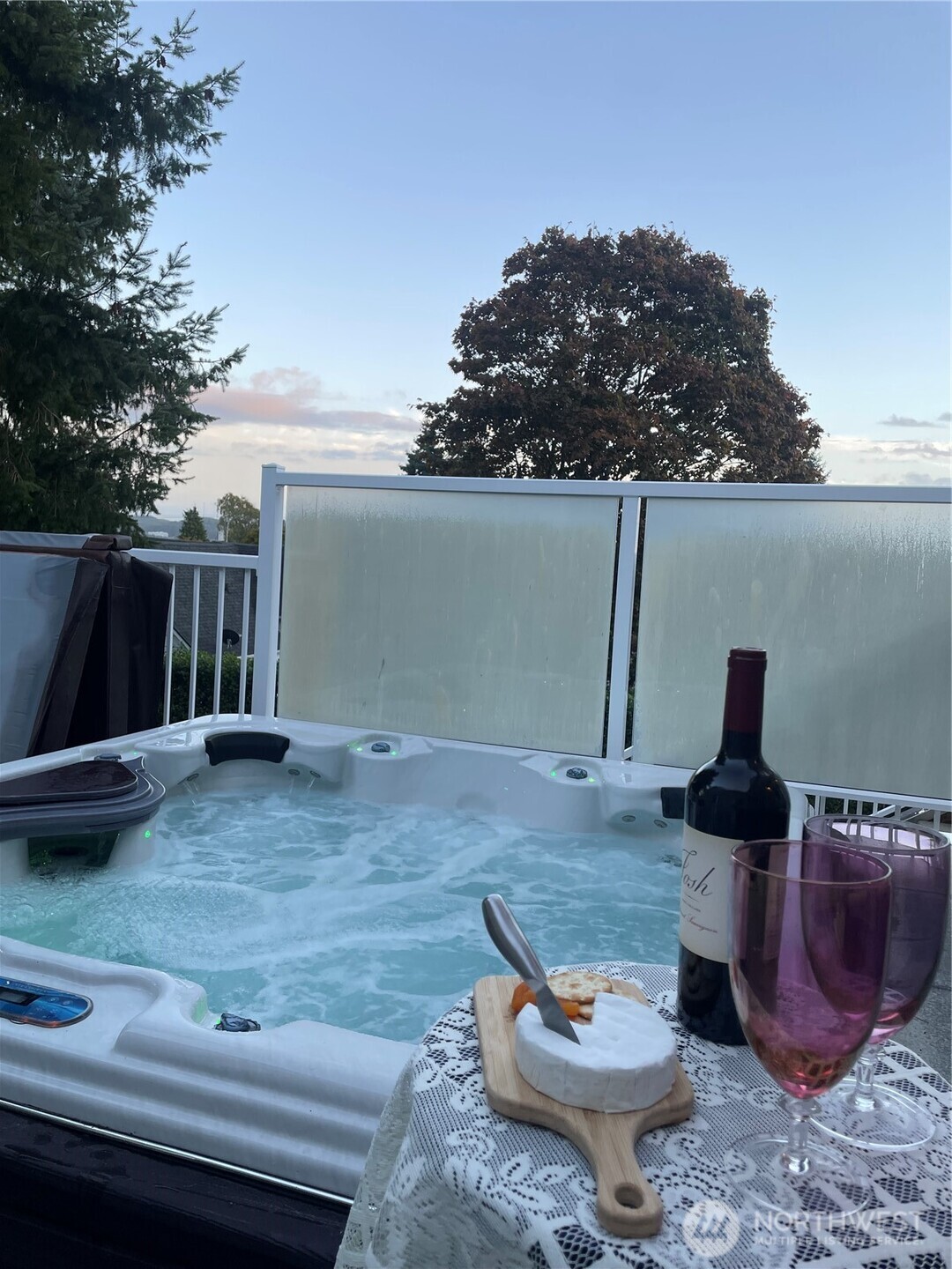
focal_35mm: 26
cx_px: 476
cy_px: 634
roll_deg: -3.2
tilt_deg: -3.9
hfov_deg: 53.1
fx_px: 953
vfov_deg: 67.3
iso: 32
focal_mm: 4.2
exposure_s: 1/136
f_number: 1.6
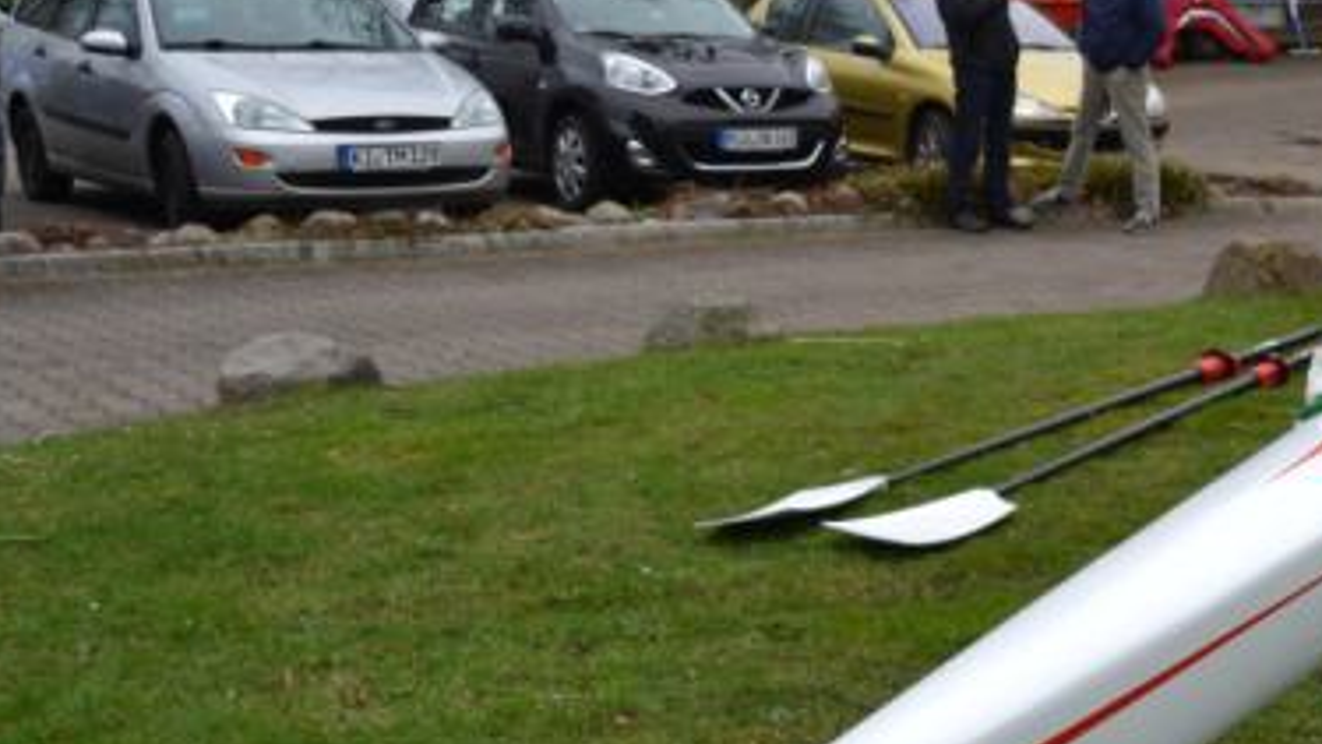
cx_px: 1371
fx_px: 2349
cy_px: 578
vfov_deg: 17.9
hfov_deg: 29.1
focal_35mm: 67
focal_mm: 20
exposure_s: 1/160
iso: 100
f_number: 6.3
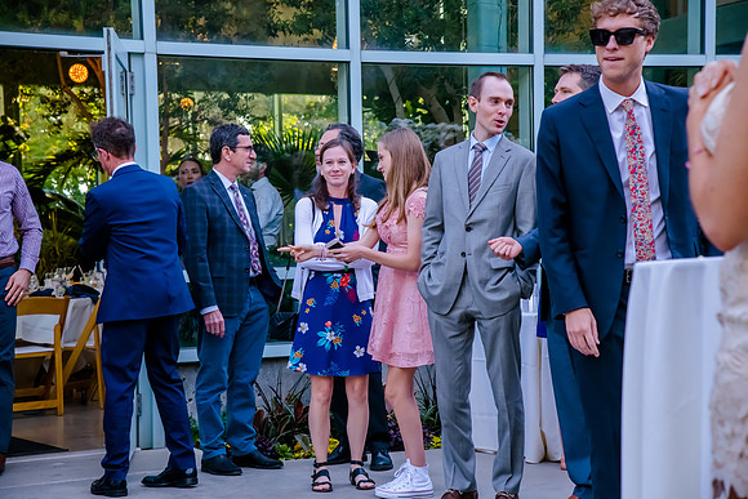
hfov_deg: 24.8
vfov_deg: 16.7
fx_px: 1704
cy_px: 250
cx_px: 374
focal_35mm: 82
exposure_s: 1/320
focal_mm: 82
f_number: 7.1
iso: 3200
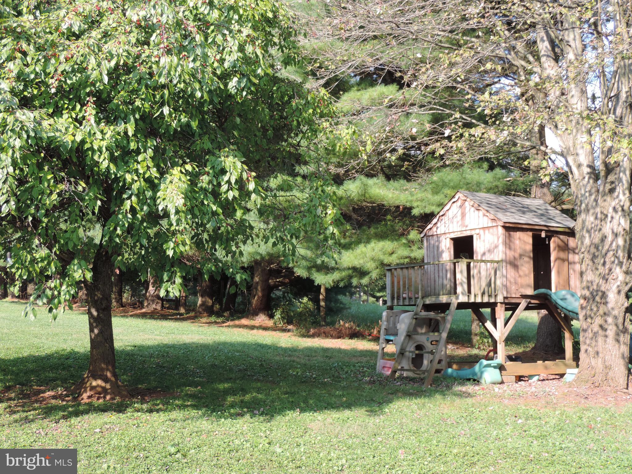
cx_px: 316
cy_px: 237
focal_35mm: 50
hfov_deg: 38.2
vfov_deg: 29.1
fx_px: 913
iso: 80
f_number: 3.6
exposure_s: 1/125
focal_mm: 8.9
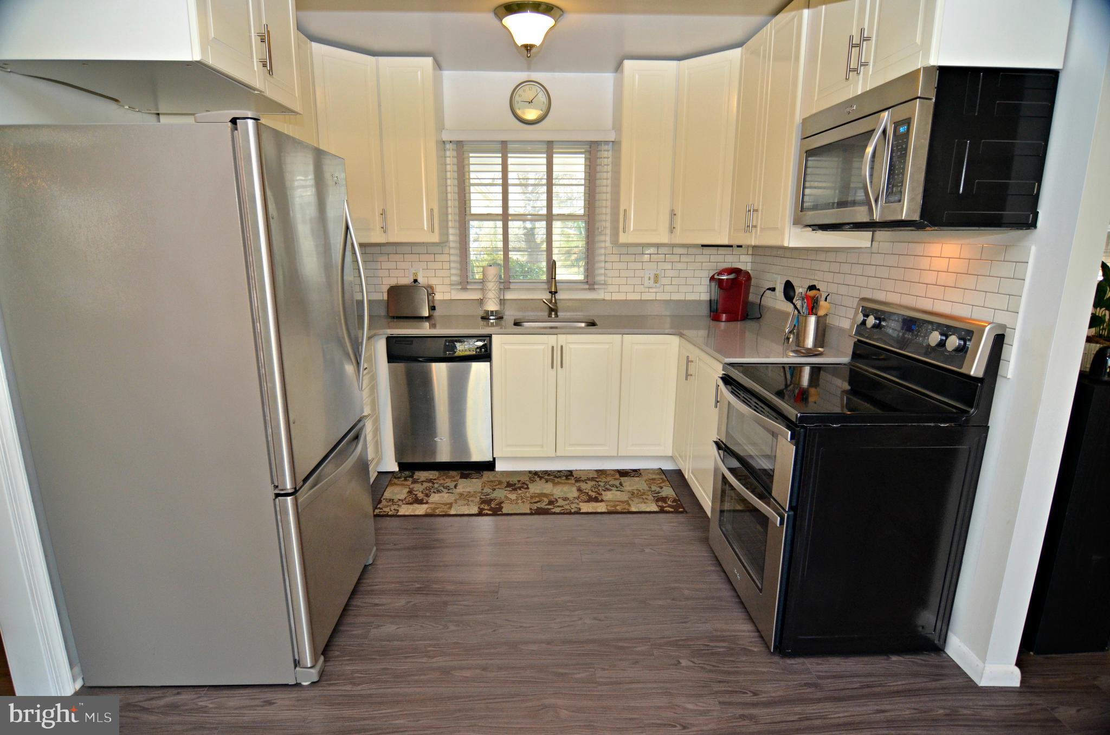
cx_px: 555
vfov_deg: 67.1
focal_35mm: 18
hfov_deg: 90.1
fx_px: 554
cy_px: 368
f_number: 4
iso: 800
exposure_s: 1/60
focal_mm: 12
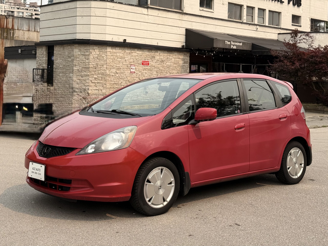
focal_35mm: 48
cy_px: 123
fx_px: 455
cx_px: 164
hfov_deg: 39.7
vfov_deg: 30.3
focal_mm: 6.76
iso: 80
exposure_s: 1/3534
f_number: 1.78
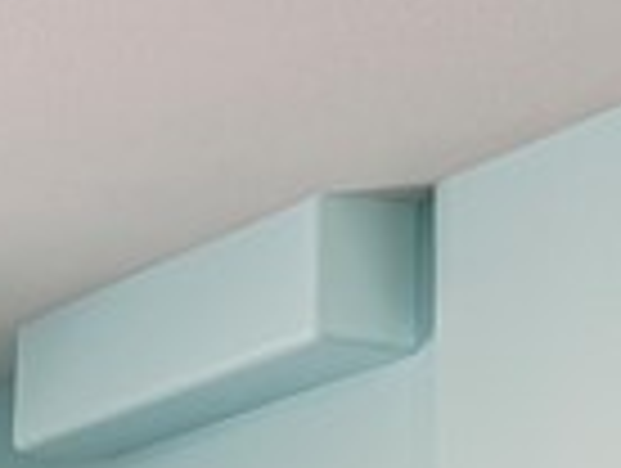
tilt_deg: +1.8
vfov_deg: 7.7
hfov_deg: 10.2
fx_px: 3199
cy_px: 1148
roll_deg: -0.2
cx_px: -639
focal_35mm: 178
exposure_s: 1/120
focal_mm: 6.76
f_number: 1.78
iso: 320
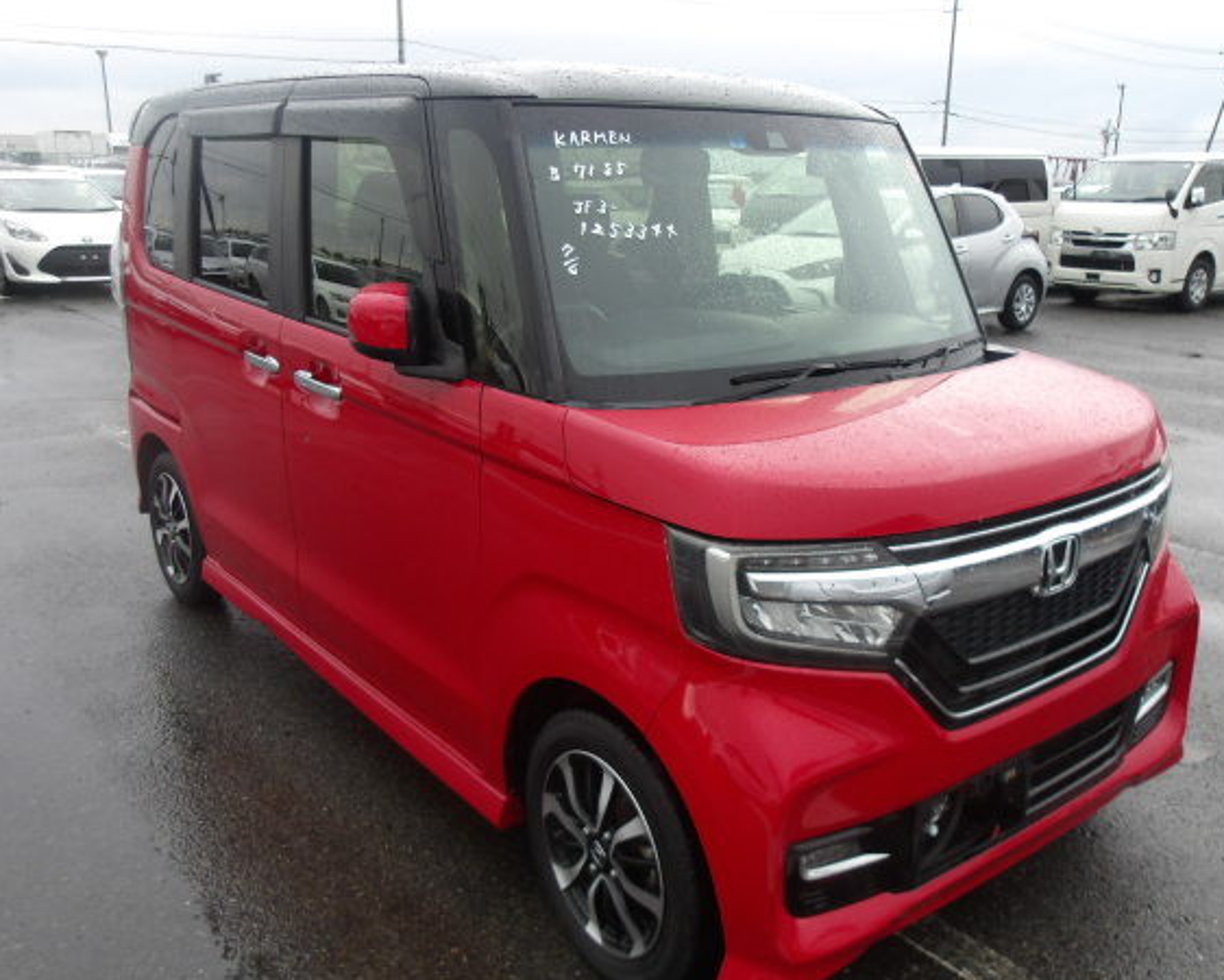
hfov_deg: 58.7
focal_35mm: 30
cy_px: 514
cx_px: 660
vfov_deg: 48.5
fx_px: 1087
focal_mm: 4.9
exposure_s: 1/304
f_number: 3
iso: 100
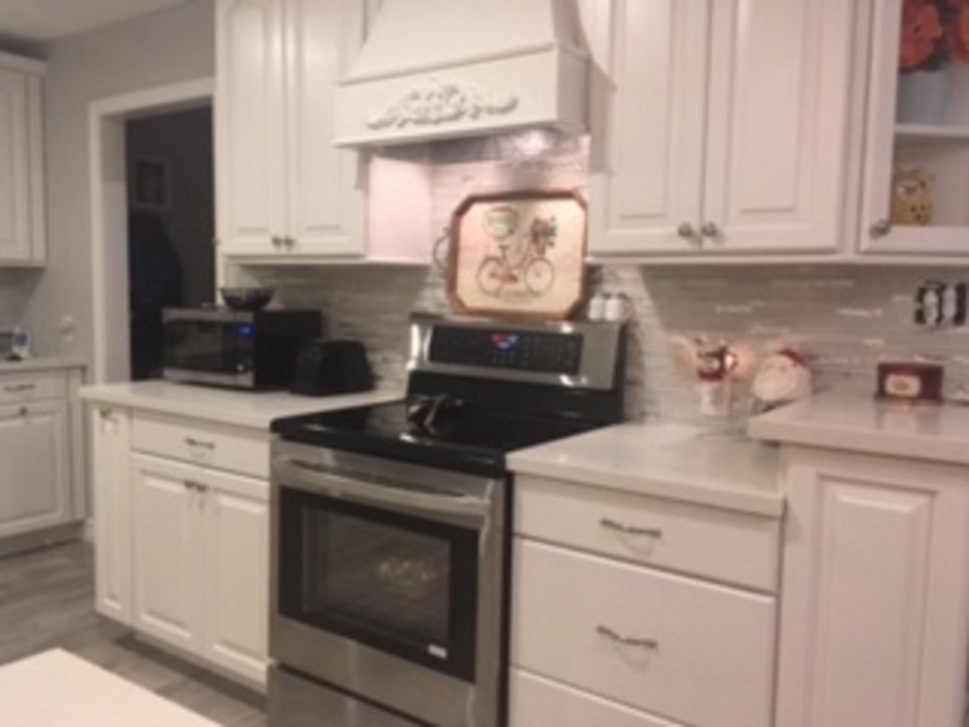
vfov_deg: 48.2
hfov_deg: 61.7
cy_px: 364
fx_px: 812
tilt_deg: -4.8
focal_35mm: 29
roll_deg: -0.9
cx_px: 484
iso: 160
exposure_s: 1/30
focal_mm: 4.15
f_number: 2.2
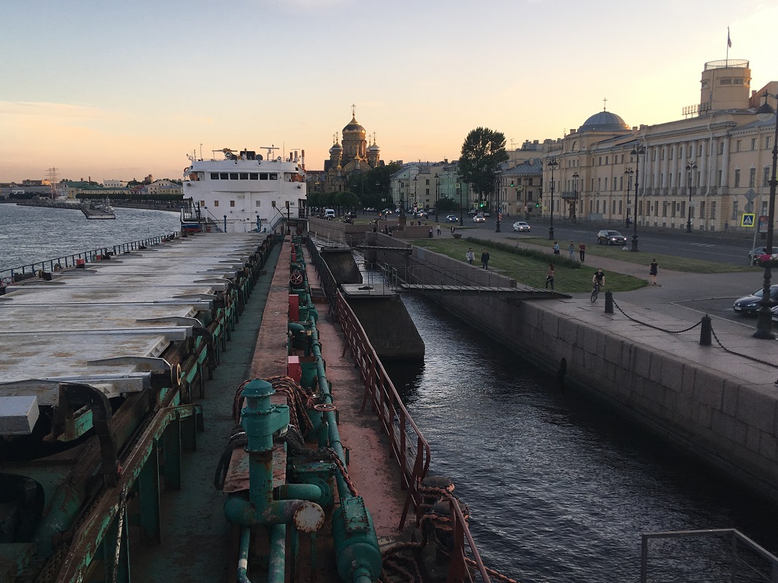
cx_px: 407
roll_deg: -0.3
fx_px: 831
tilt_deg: -8.8
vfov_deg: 38.7
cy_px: 300
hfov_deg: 50.1
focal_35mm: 37
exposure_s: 1/204
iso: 25
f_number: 2.2
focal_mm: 4.15
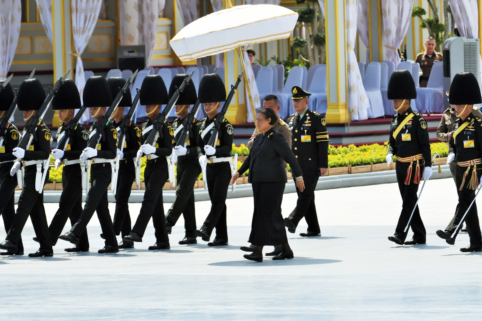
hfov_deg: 4.9
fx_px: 5623
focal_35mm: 420
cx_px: 241
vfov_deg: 3.3
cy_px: 160
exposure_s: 1/1600
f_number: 8
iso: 400
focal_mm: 280
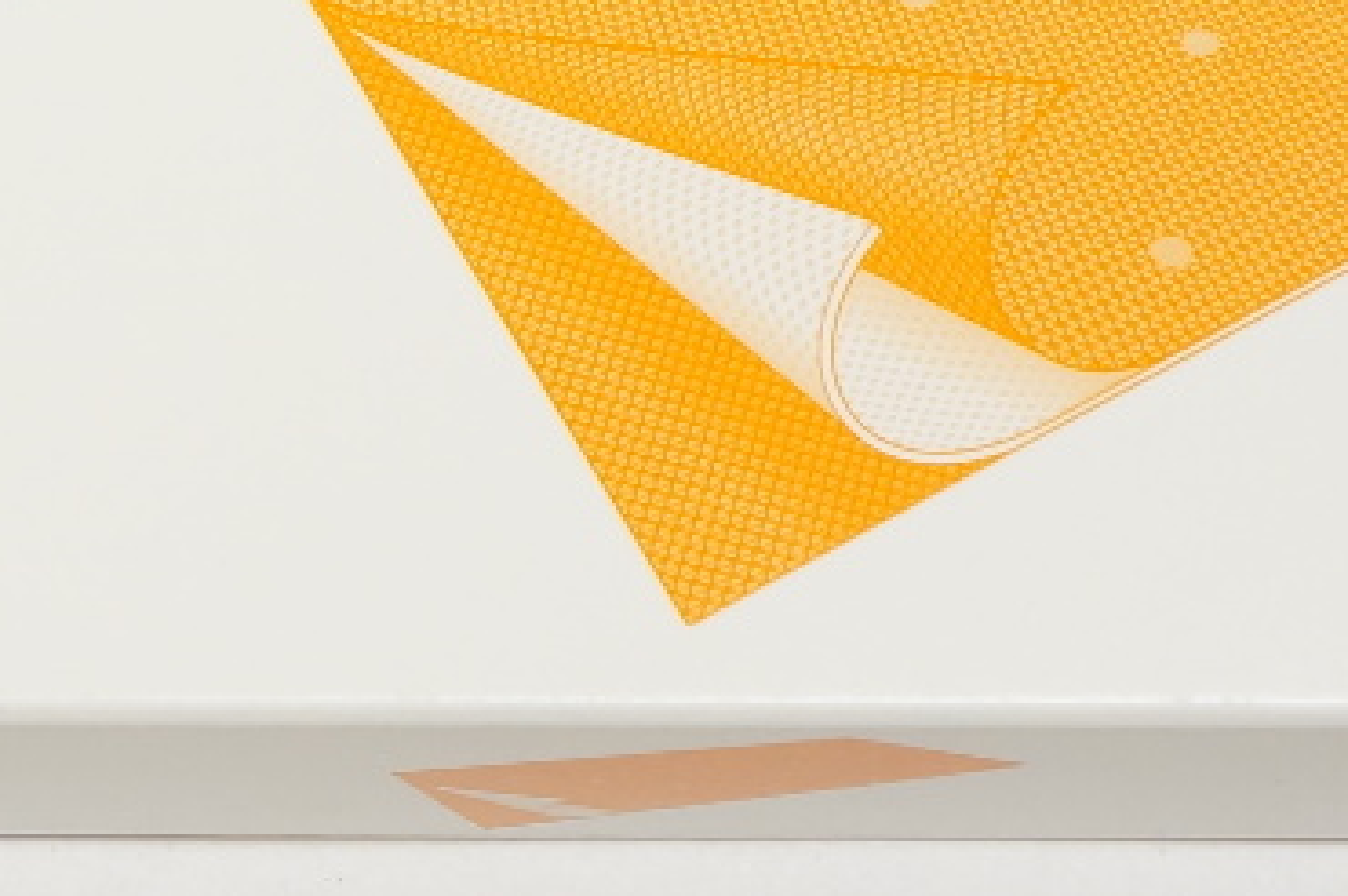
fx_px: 6553
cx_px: -240
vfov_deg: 7.7
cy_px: -494
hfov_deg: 11.5
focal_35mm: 175
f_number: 6.3
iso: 400
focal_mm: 27
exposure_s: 1/80
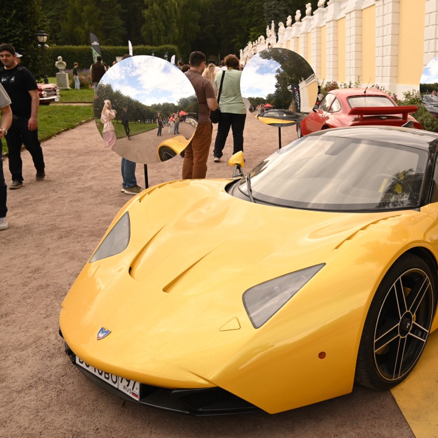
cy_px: 217
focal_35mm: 40
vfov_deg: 42.2
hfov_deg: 41.3
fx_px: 568
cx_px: 315
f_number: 5
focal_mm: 30.5
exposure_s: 1/200
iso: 100
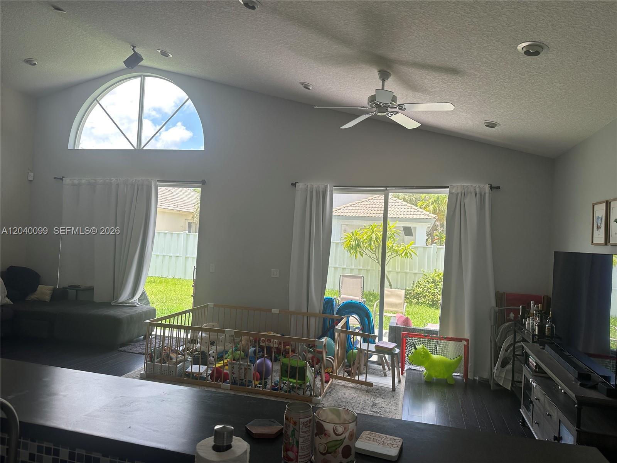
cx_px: 308
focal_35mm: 24
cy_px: 232
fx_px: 428
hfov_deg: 71.6
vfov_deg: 56.8
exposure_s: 1/574
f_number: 1.78
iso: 80
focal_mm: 6.86
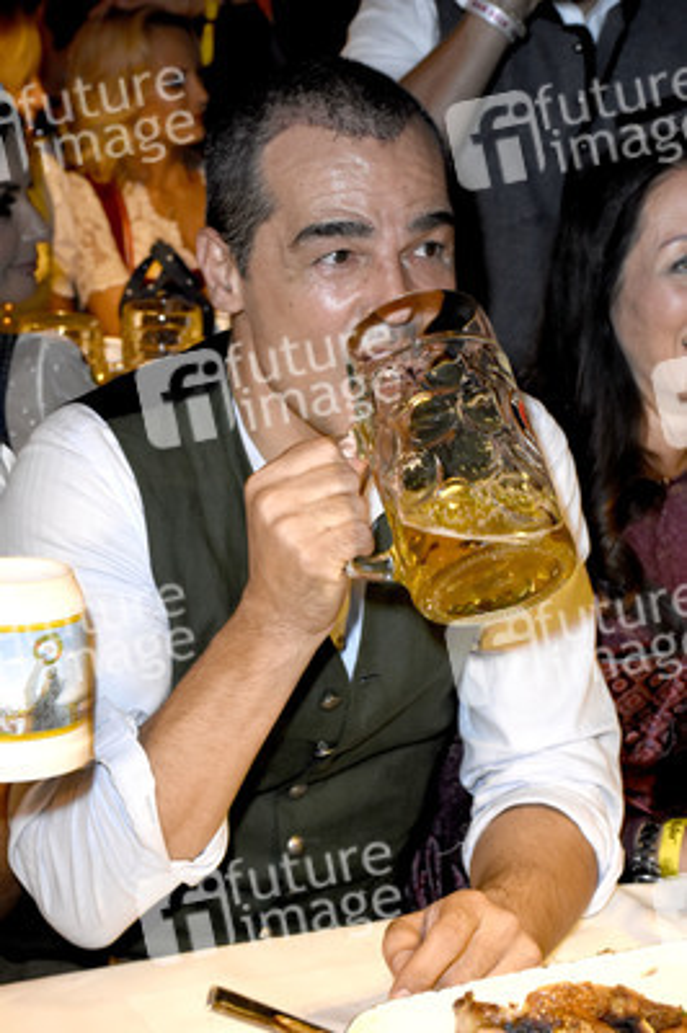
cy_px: 516
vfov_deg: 27.0
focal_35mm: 75
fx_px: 2150
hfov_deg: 18.2
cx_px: 344
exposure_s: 1/60
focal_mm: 50
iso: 3200
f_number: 6.3
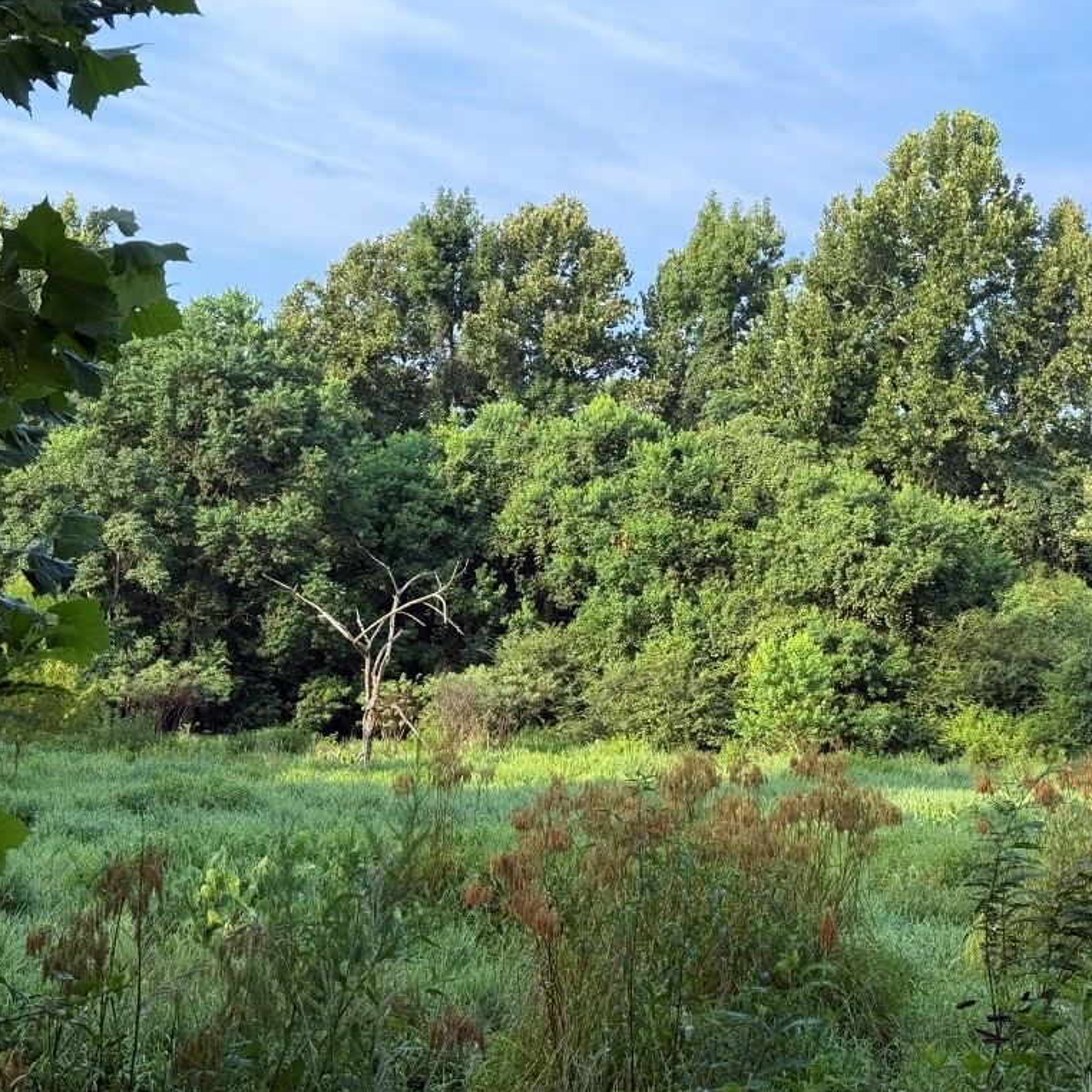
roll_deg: -0.7
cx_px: 728
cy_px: 546
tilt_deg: +5.1
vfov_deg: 30.0
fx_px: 2034
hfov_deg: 29.8
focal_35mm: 57
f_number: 1.78
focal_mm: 6.76
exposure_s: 1/1027
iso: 80
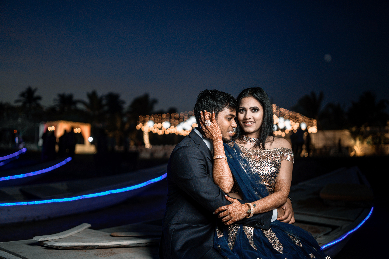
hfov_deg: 54.4
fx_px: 378
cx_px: 194
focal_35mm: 35
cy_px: 130
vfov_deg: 37.9
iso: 100
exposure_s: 1/125
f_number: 1.8
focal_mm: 35
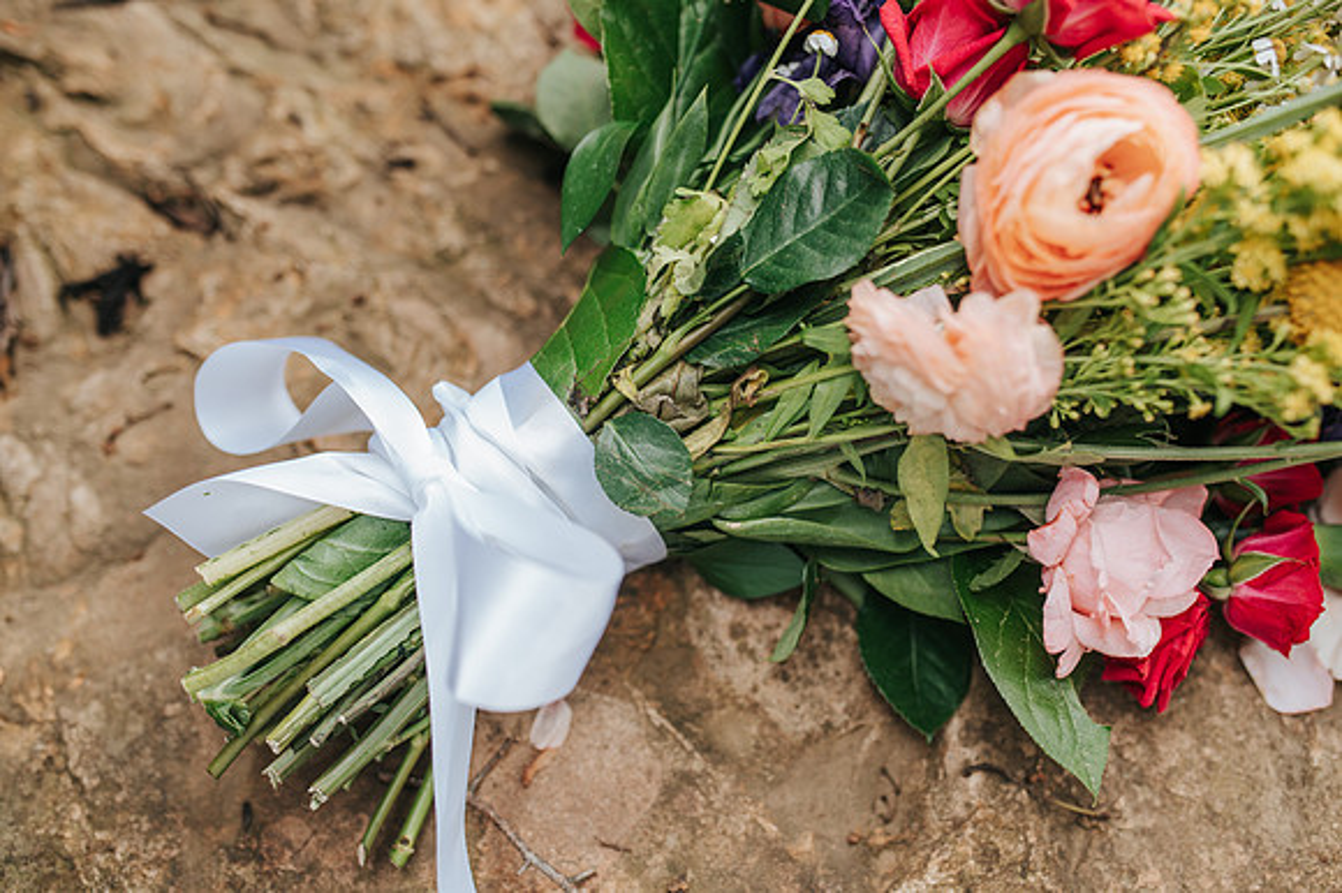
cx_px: 671
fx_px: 1304
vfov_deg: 37.8
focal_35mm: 35
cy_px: 446
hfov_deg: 54.5
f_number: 2.8
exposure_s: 1/1000
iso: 500
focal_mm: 35
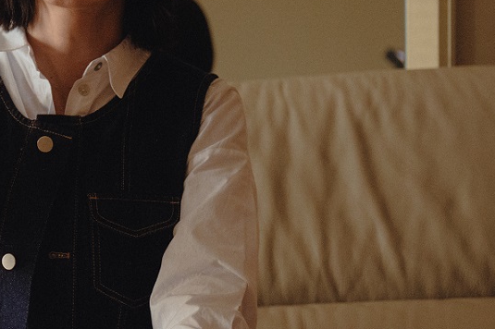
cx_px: -158
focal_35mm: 153
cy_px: 178
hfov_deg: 13.0
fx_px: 2102
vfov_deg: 9.0
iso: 1600
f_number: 2.8
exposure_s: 1/160
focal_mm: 55
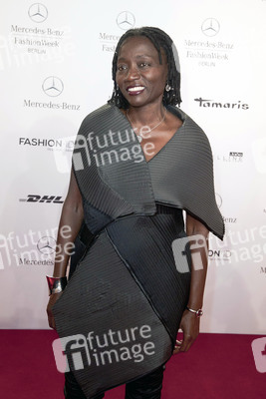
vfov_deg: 46.4
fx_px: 465
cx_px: 133
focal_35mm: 42
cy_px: 200
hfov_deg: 31.9
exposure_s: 1/250
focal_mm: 42
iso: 1600
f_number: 5.6
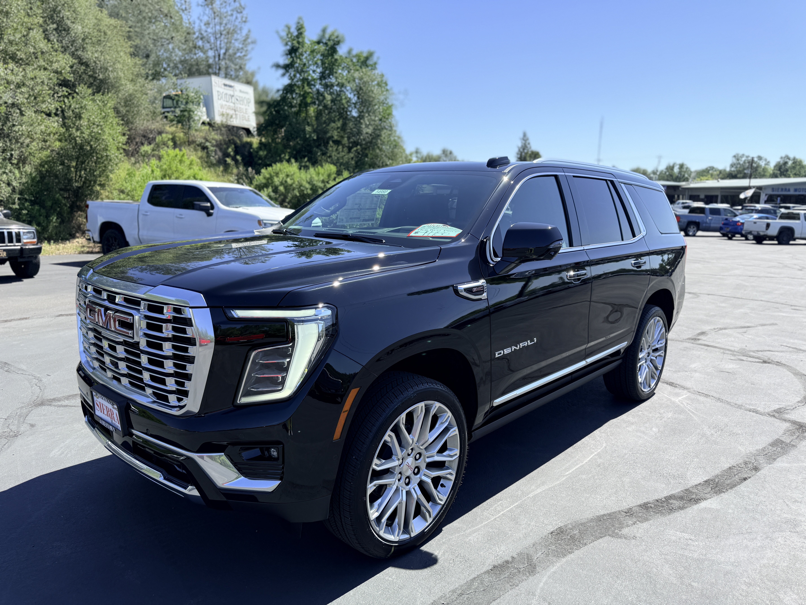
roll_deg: -0.4
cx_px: 403
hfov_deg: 71.6
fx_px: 559
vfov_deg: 56.8
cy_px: 302
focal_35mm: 24
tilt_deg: -11.4
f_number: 1.78
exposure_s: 1/2169
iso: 80
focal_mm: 6.76
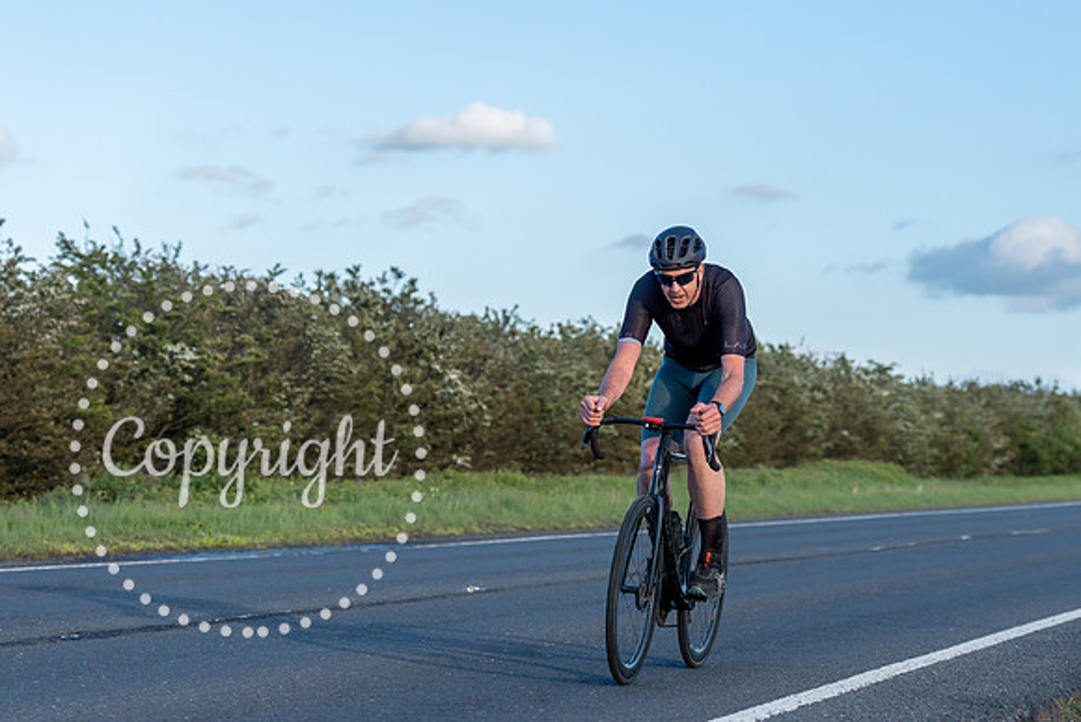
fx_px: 2758
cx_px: 627
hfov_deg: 22.2
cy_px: 305
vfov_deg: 14.9
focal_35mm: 92
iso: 160
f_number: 3.5
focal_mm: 70
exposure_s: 1/1000
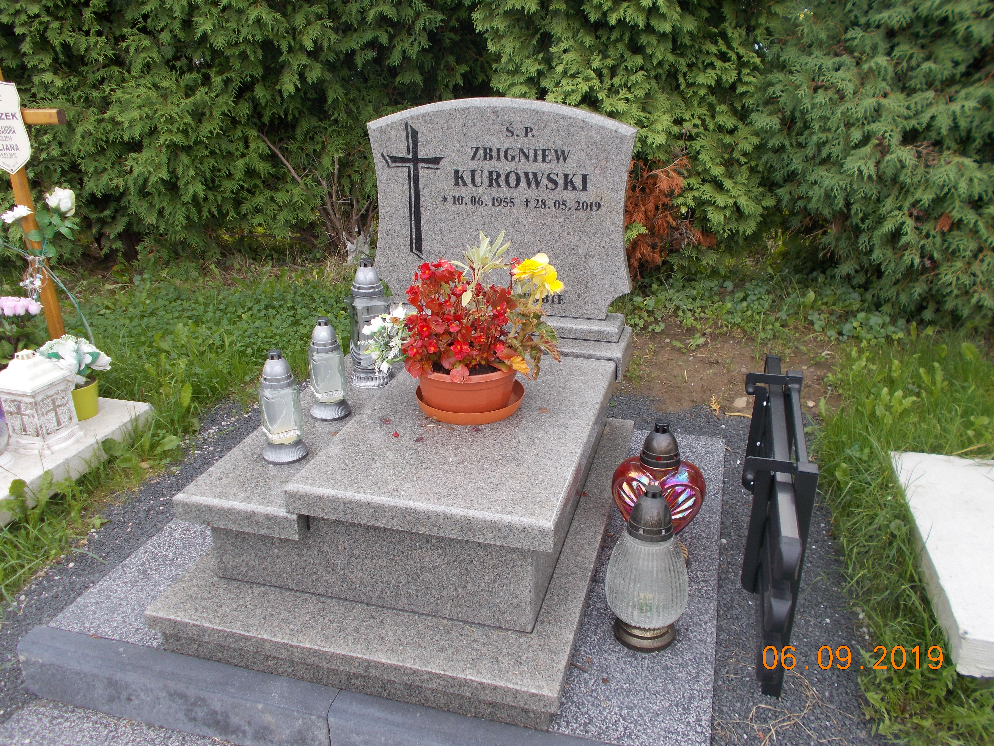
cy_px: 373
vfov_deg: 46.8
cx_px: 497
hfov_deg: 60.0
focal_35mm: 30
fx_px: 861
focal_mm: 5.3
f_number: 3.4
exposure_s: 1/200
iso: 80
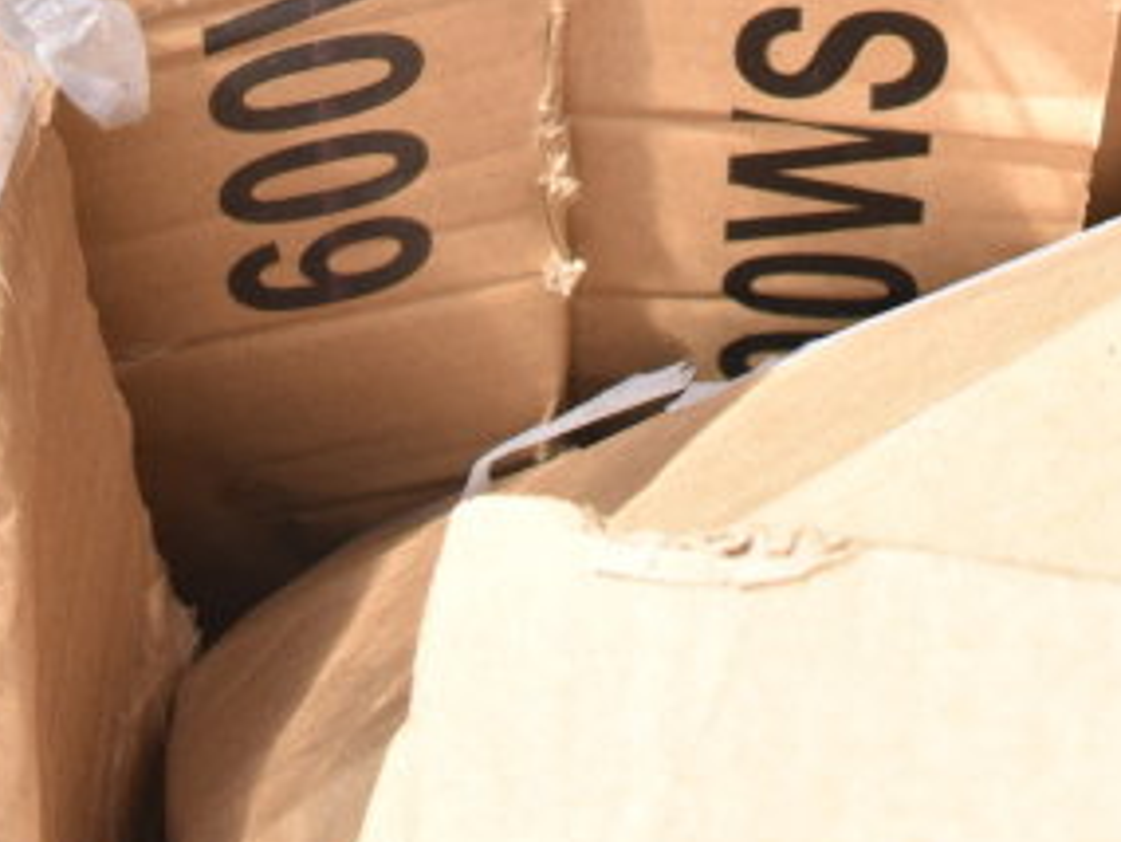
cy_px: -793
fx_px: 3596
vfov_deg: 12.0
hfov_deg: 17.7
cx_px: 637
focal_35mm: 111
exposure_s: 1/200
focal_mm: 24
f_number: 7.1
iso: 200
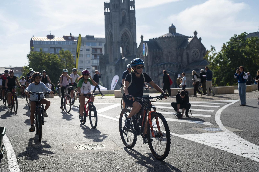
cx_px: 130
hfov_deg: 39.6
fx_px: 360
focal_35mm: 50
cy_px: 86
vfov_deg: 27.0
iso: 100
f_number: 4.5
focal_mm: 50
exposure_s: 1/1250
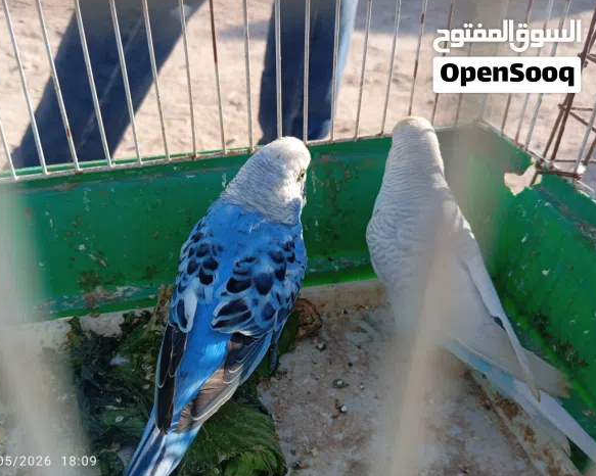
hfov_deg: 58.7
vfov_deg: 48.5
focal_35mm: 30
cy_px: 240
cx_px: 279
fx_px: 529
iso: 109
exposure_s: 1/253
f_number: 1.8
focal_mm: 4.22
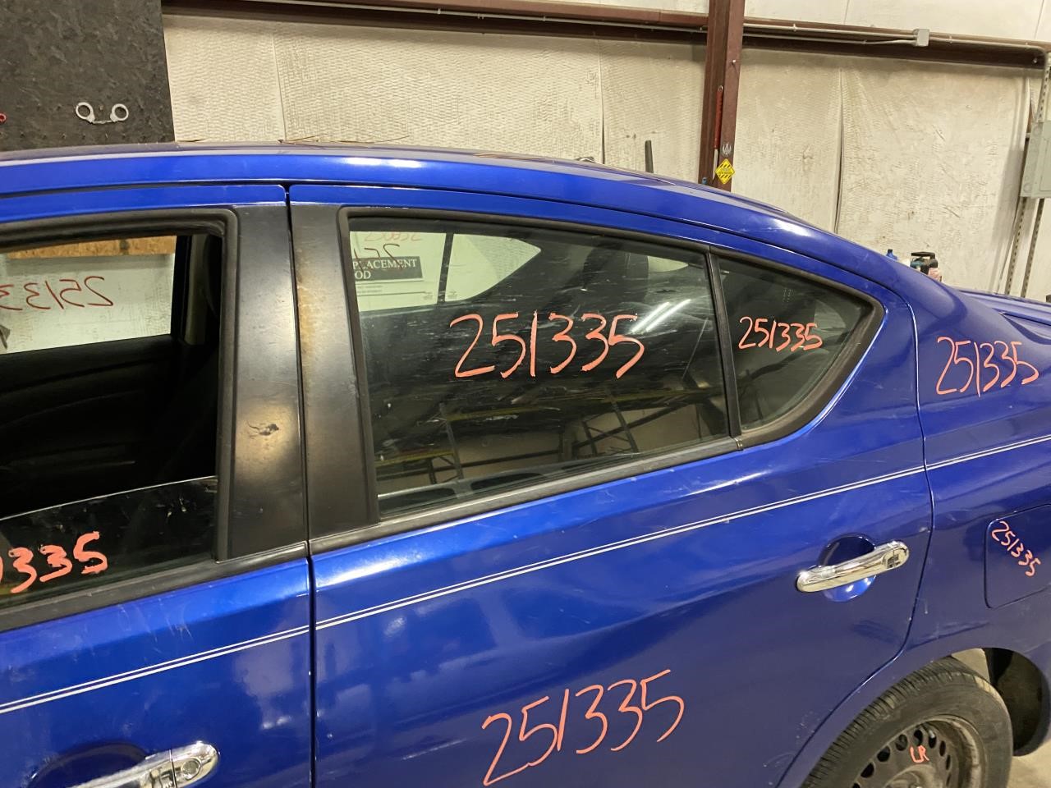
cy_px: 394
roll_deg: +0.3
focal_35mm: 26
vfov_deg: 53.1
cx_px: 526
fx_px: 789
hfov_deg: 67.3
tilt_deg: -13.8
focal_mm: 4.25
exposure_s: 1/40
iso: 320
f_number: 1.8
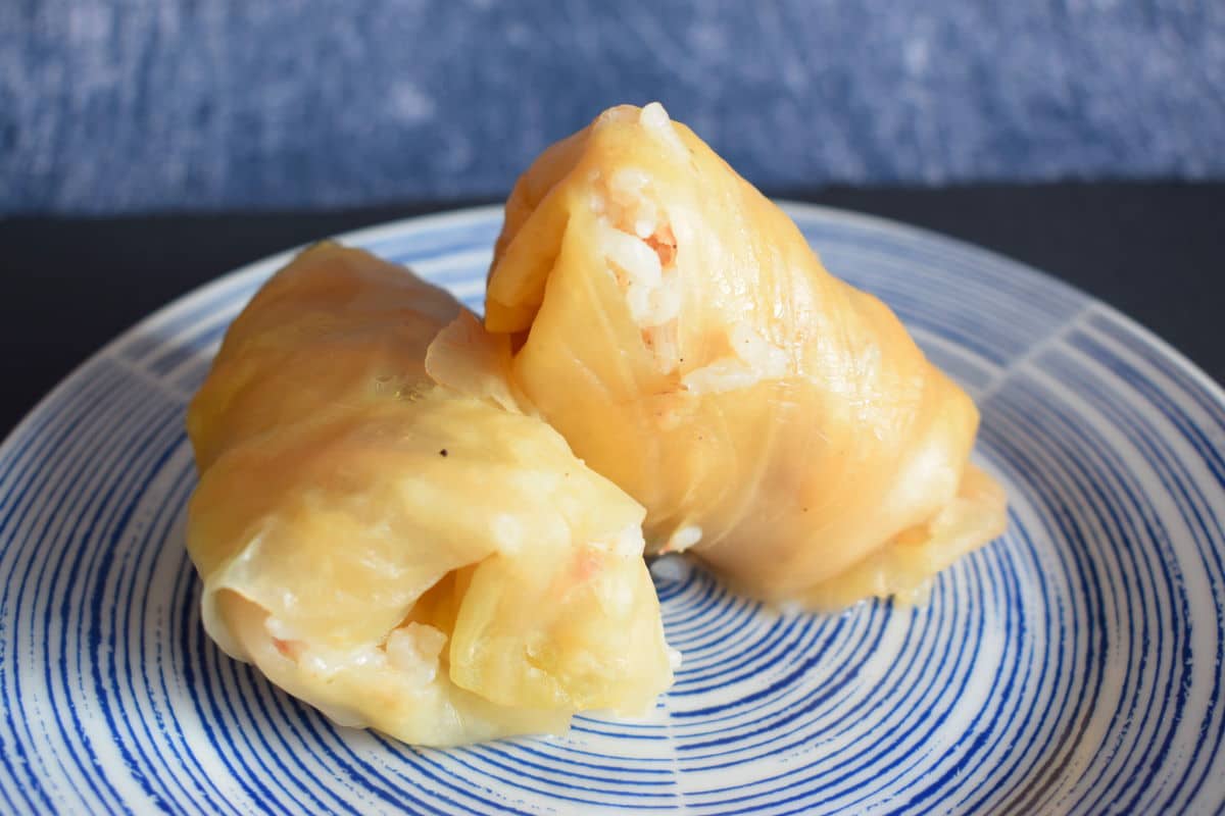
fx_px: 1582
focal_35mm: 46
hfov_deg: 42.3
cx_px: 612
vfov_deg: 28.9
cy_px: 408
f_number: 5.6
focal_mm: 31
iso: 560
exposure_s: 1/125
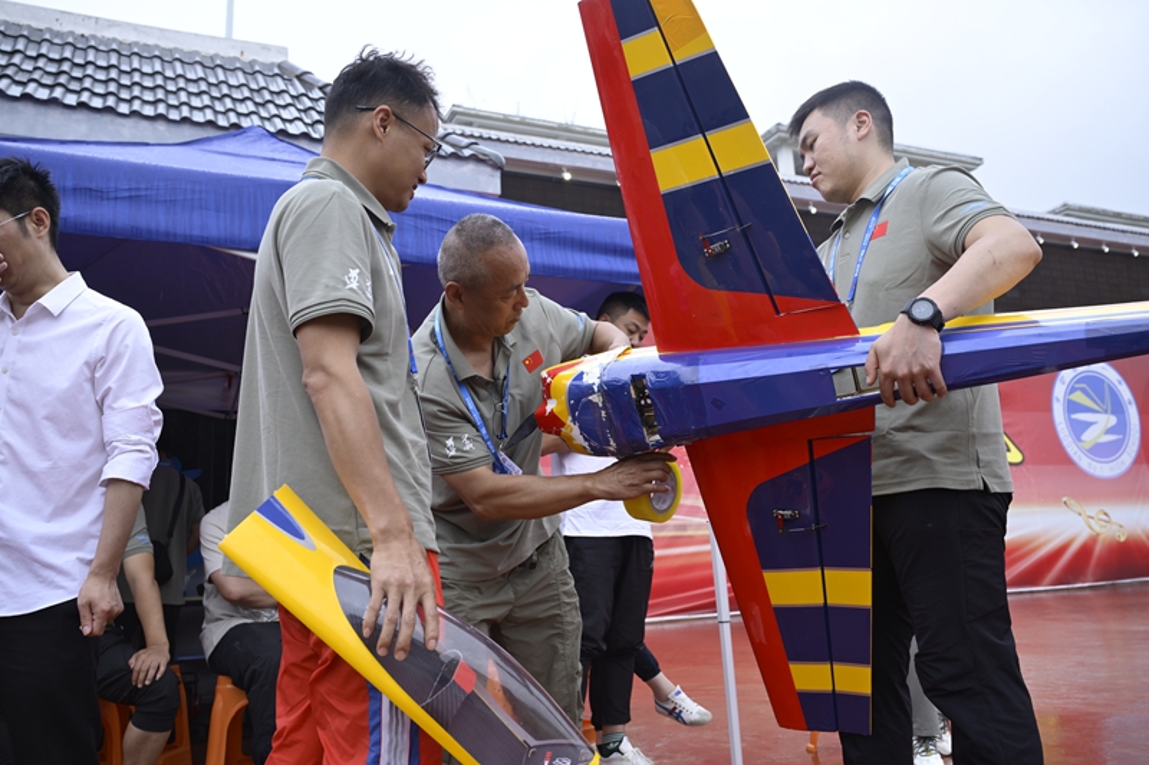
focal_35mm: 30
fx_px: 957
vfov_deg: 43.6
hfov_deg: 61.9
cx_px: 574
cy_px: 382
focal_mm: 30
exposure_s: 1/250
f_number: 5.6
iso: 640
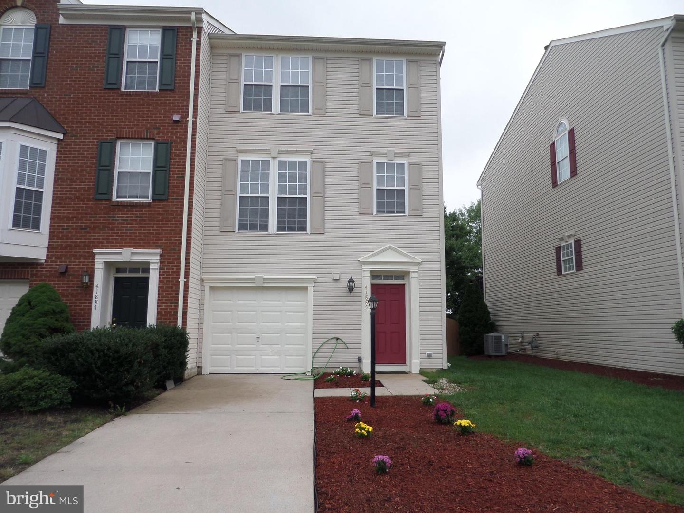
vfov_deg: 56.8
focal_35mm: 24
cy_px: 256
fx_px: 474
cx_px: 342
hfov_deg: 71.6
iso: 100
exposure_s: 1/750
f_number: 3.2
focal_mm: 4
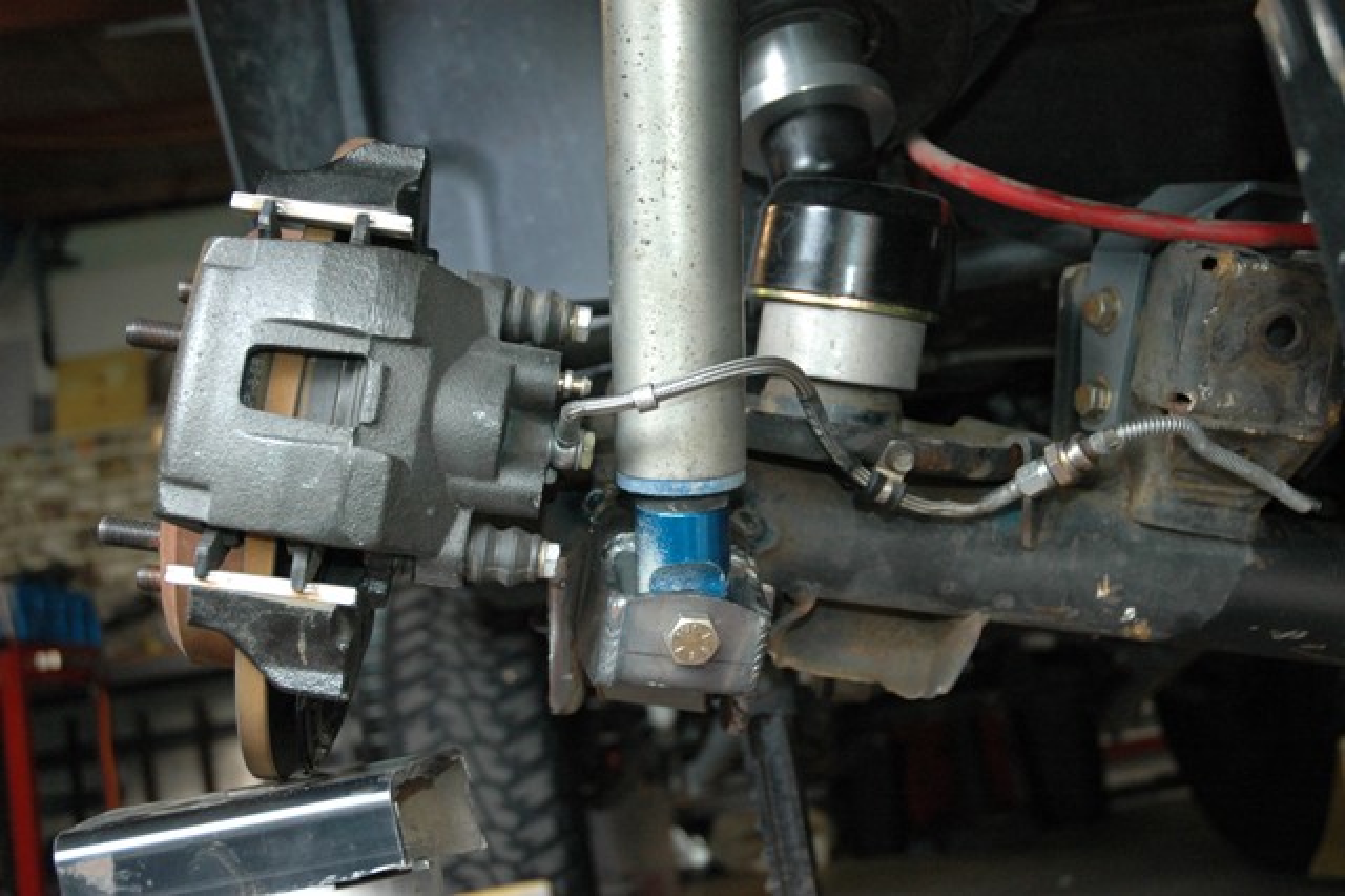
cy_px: 448
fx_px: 1624
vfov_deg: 30.8
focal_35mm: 44
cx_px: 672
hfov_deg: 45.0
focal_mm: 29
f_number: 4
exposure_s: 1/60
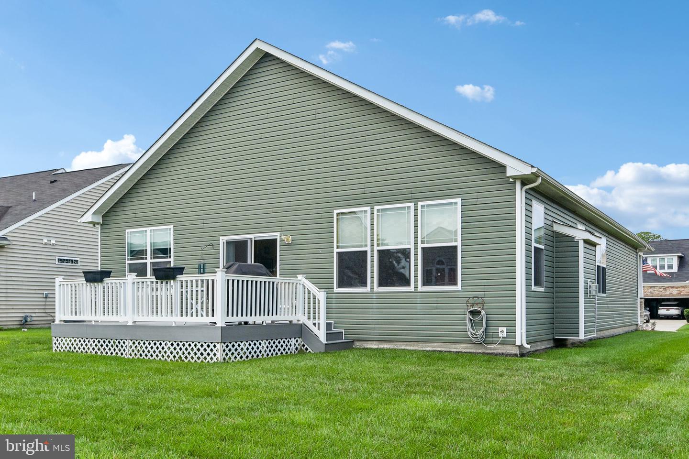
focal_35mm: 32
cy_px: 230
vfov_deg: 41.1
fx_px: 612
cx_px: 344
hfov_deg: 58.7
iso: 400
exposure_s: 1/2500
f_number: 8
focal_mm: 32
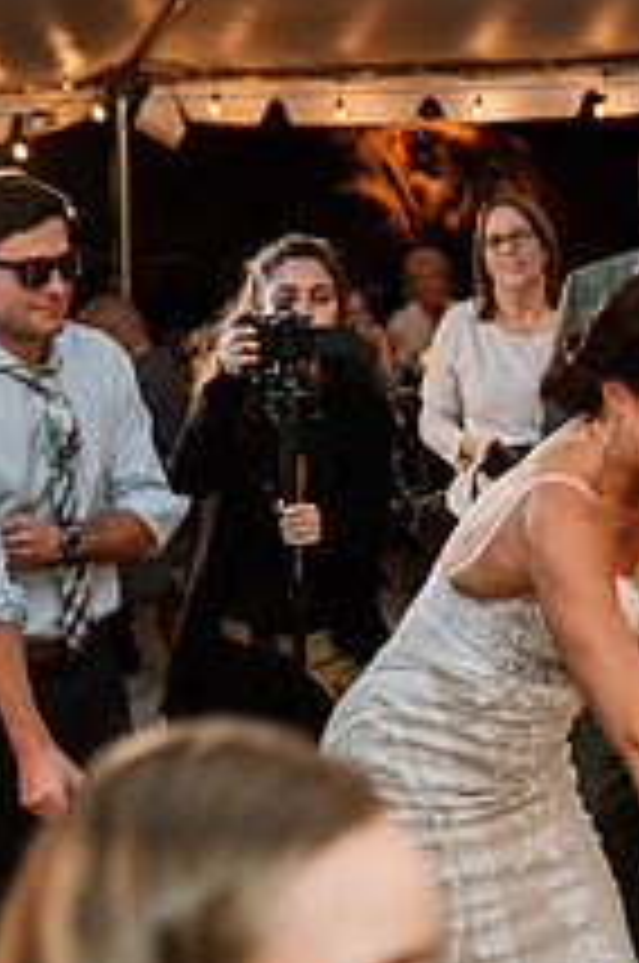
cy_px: 461
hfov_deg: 14.2
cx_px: 612
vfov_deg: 21.5
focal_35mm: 95
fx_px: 2537
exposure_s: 1/200
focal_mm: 35
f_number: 2
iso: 500
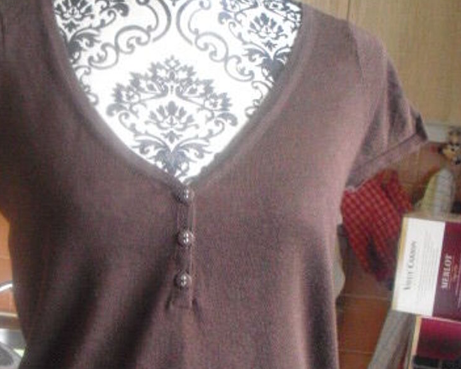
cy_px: 322
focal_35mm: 64
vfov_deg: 23.3
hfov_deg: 29.4
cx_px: 167
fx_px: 873
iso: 800
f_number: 3.1
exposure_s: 1/8
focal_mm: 6.3
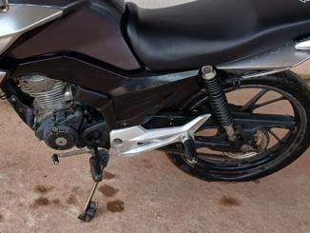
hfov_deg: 36.7
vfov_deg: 28.2
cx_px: 84
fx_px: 457
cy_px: 62
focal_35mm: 51
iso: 20
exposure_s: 1/137
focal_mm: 3.98
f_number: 1.8
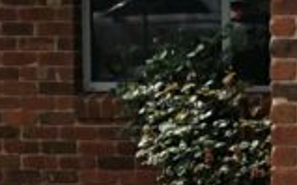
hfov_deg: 9.3
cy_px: 151
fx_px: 1811
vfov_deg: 5.8
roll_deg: -0.7
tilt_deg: -3.7
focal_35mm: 224
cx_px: 303
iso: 20
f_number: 1.8
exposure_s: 1/2433
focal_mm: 3.99
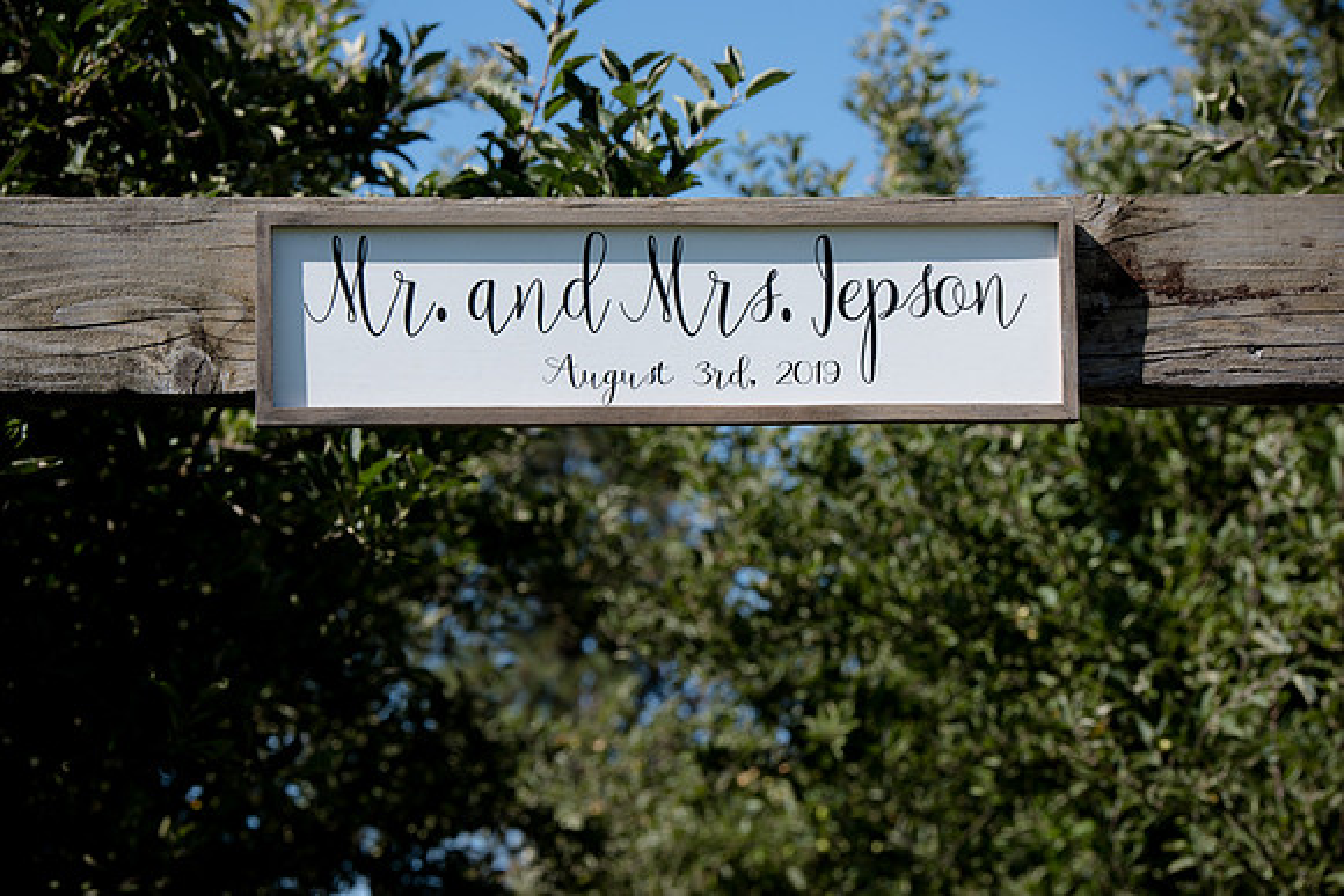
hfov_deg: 18.3
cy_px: 448
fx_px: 4182
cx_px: 672
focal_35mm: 112
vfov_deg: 12.2
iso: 80
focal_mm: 112
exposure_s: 1/320
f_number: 7.1
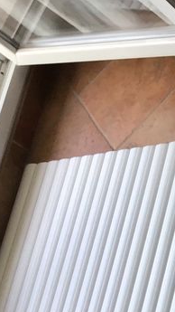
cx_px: 381
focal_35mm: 98
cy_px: 293
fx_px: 809
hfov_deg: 10.9
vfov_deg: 21.2
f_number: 2.4
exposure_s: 1/100
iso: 40
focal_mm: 3.3
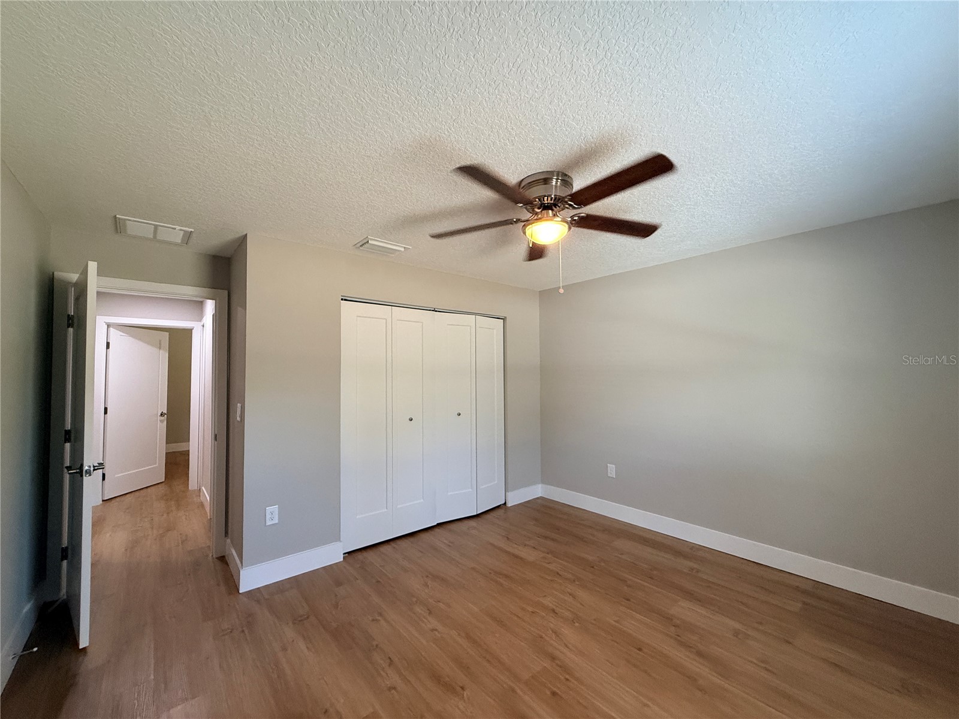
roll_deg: +0.5
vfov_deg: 85.7
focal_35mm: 14
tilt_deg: +2.6
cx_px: 480
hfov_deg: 102.1
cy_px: 360
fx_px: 388
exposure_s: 1/120
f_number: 2.2
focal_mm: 2.22
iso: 400
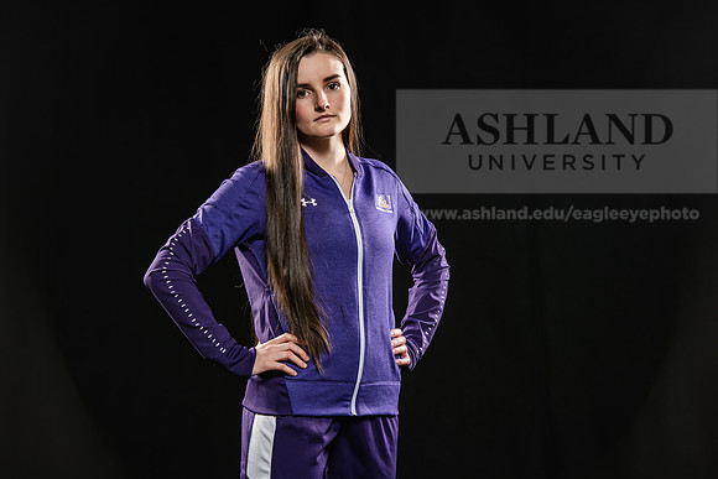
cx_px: 359
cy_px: 240
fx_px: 2693
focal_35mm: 135
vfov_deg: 10.2
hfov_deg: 15.2
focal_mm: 135
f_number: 5.6
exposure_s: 1/200
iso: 400
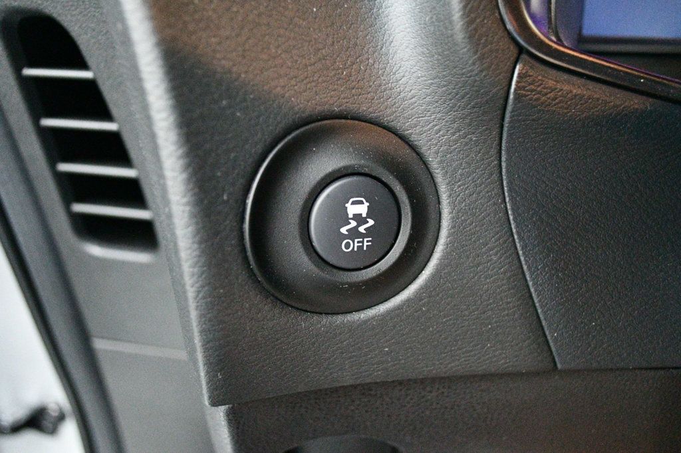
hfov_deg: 49.6
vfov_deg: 34.2
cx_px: 340
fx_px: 737
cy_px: 226
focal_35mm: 39
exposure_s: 1/40
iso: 12800
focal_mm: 26
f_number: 4.2
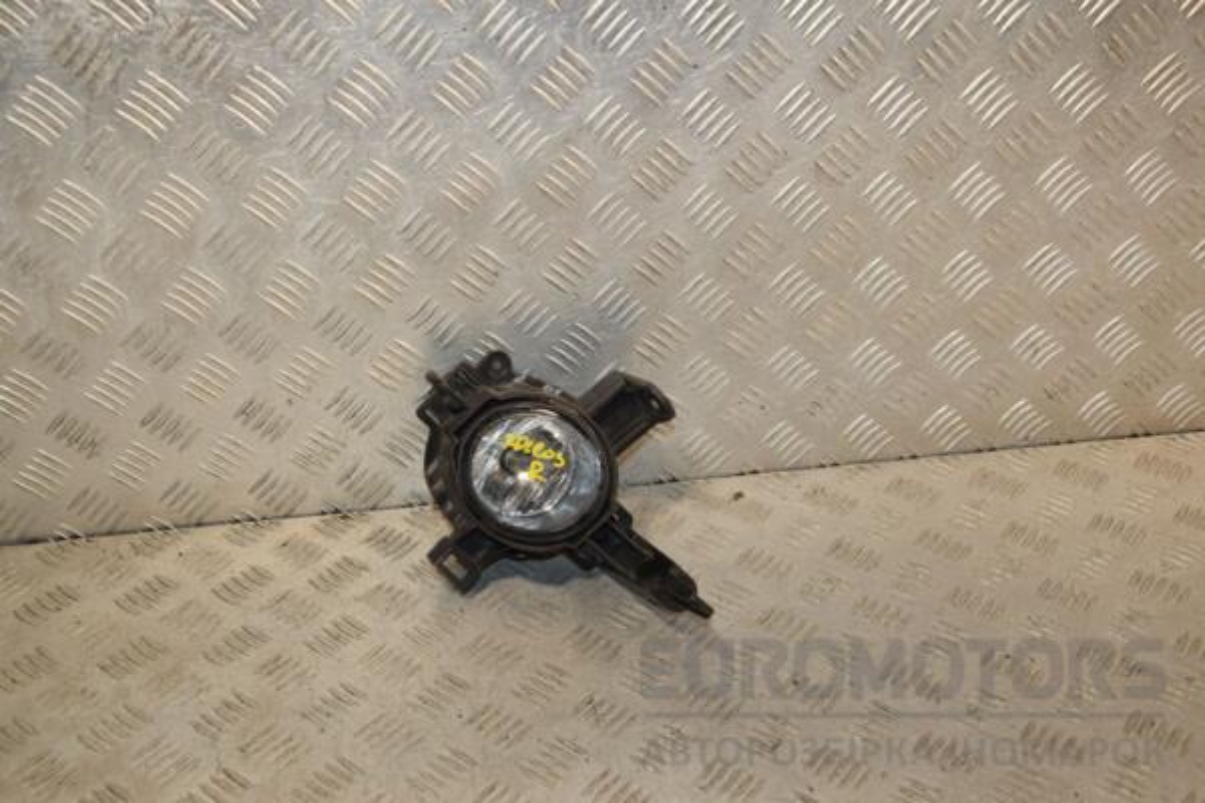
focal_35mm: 39
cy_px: 402
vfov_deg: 34.2
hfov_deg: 49.6
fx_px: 1305
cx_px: 602
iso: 800
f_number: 6.3
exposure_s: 1/200
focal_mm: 26
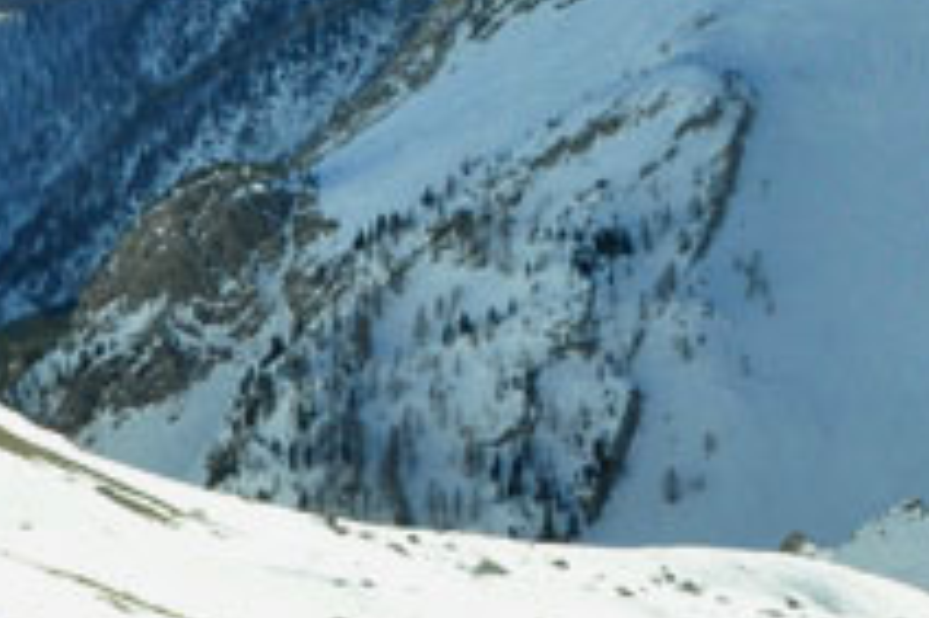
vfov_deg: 12.1
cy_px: 186
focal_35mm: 113
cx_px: 675
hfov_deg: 18.0
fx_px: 2914
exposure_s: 1/320
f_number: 16
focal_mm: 20
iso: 400
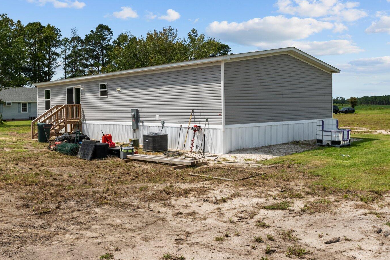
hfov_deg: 53.1
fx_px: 390
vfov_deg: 36.7
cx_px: 208
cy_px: 103
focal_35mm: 36
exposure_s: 1/1000
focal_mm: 24
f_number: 10
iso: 400
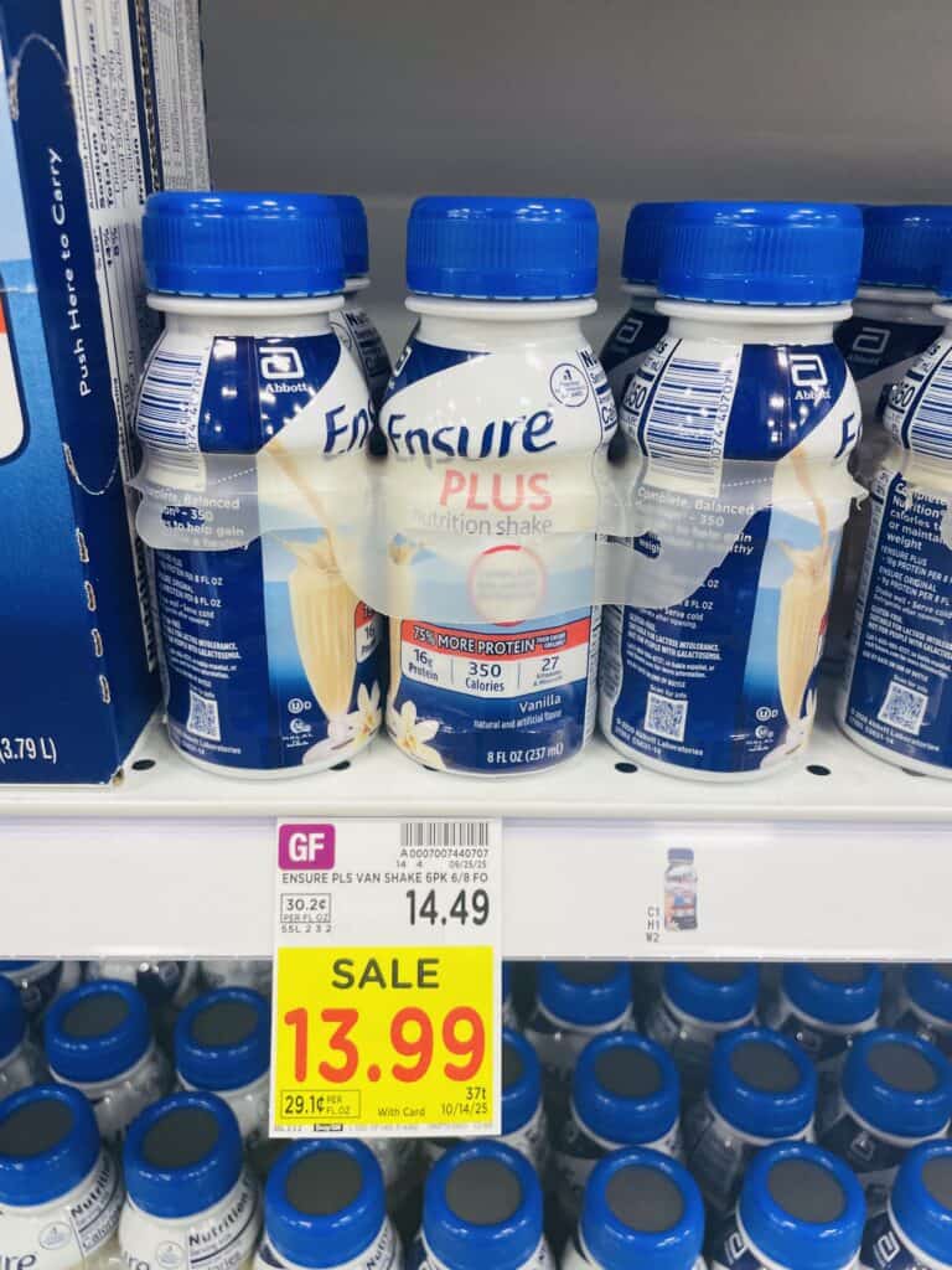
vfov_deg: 67.3
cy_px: 635
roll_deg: -0.5
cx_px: 476
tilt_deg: -25.2
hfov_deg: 53.1
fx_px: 953
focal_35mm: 26
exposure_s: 1/67
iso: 80
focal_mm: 4.2
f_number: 1.6
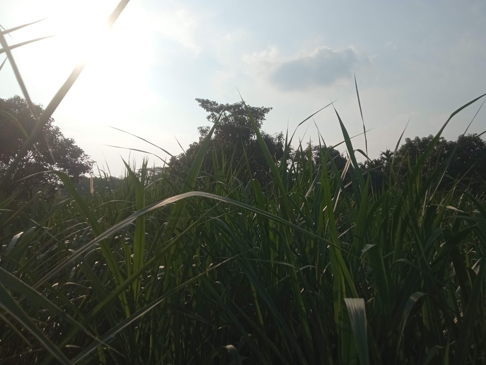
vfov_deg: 49.8
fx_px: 393
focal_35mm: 28
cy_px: 183
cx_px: 252
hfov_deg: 63.4
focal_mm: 3.79
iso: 113
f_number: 2.2
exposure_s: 1/3165
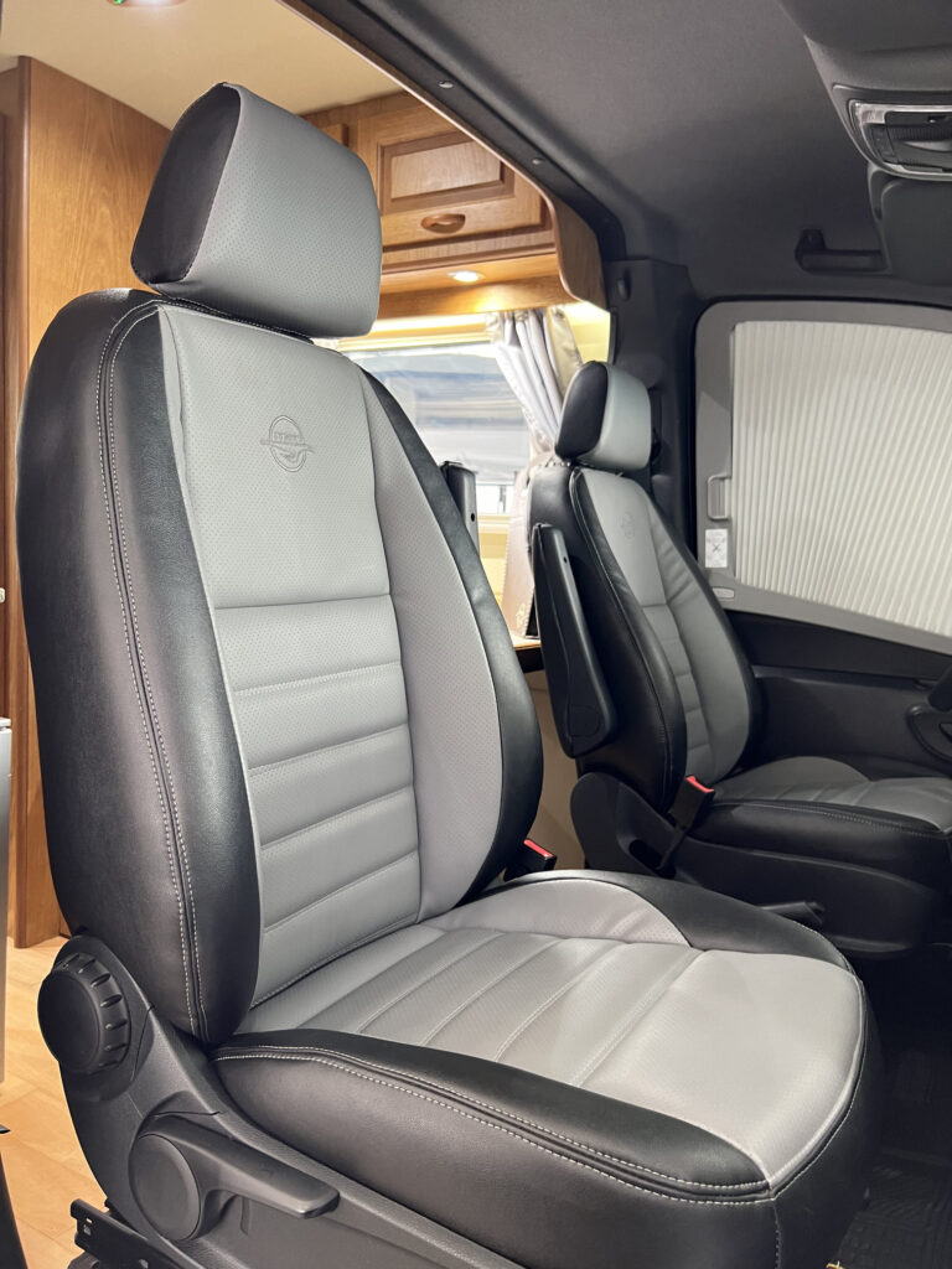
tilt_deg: -4.8
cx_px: 476
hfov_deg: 53.1
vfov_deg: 67.3
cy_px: 634
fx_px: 953
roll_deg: -1.6
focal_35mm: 26
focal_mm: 5.7
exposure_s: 1/60
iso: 320
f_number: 1.5
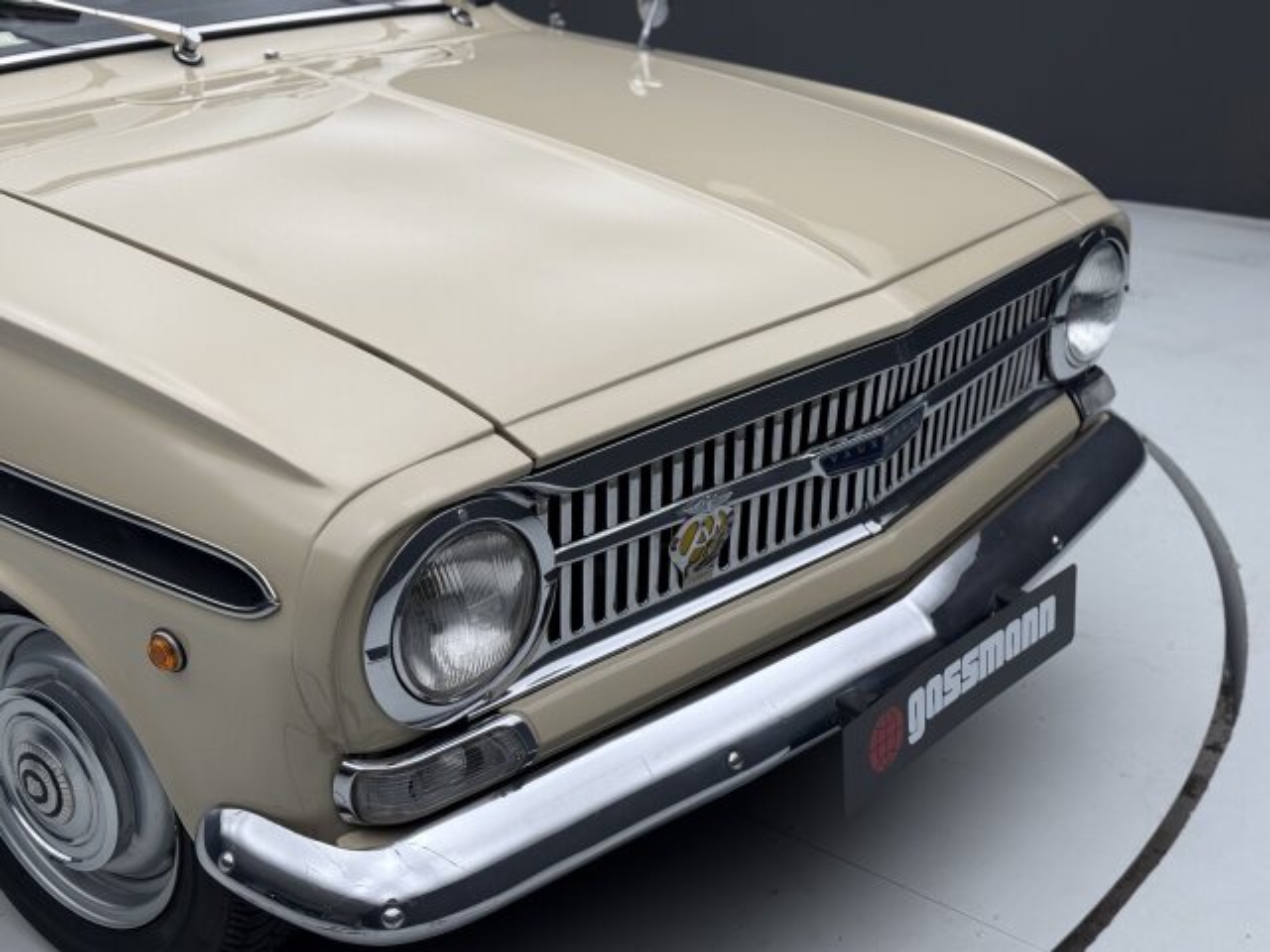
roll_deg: +1.1
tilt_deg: -21.8
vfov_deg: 30.3
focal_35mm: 48
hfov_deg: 39.7
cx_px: 635
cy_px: 476
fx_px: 1761
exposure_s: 1/99
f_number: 1.78
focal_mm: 6.76
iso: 64
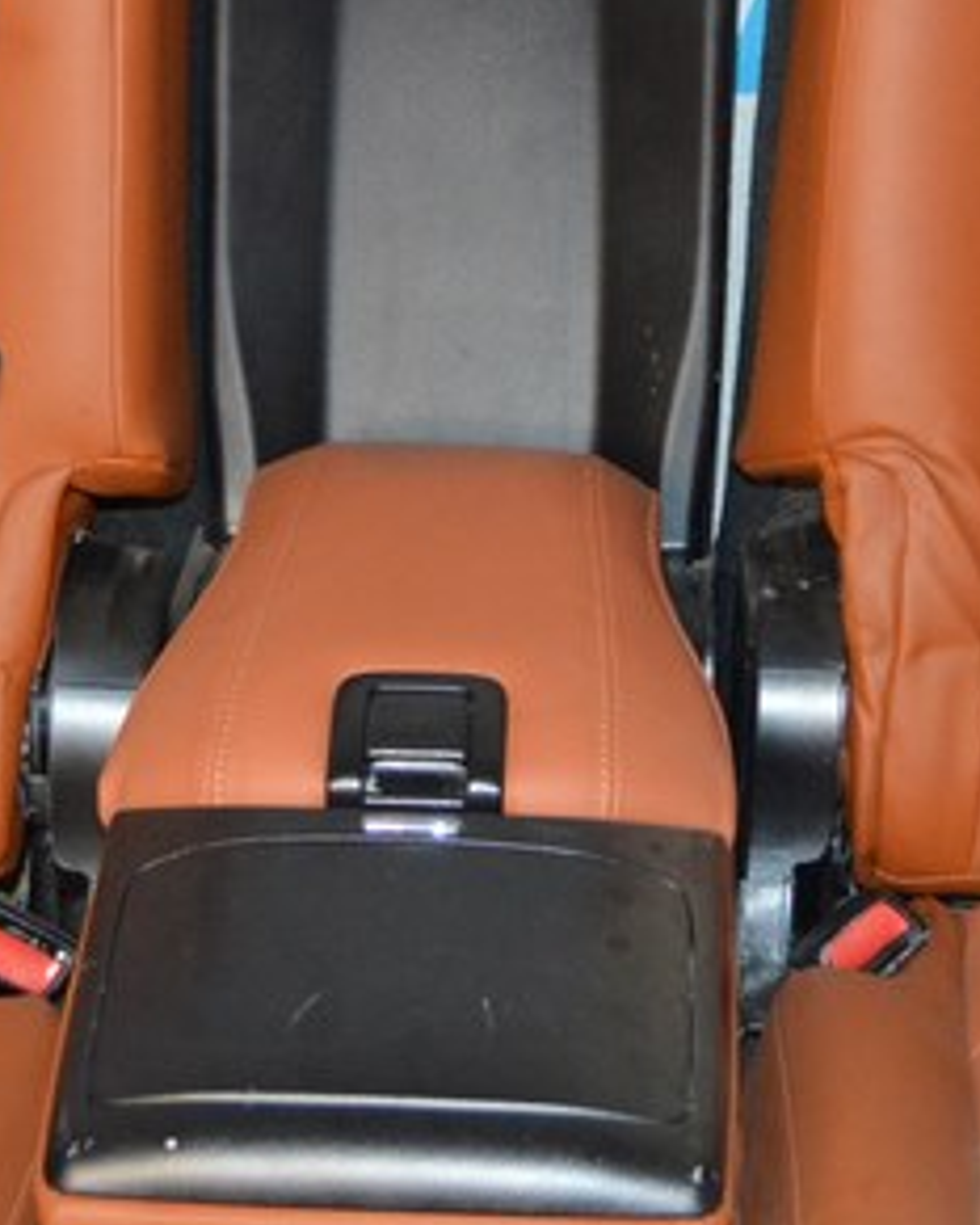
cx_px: 501
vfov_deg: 17.6
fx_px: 3950
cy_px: 373
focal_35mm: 109
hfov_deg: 14.1
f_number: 3.5
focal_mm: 22
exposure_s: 1/60
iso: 1400
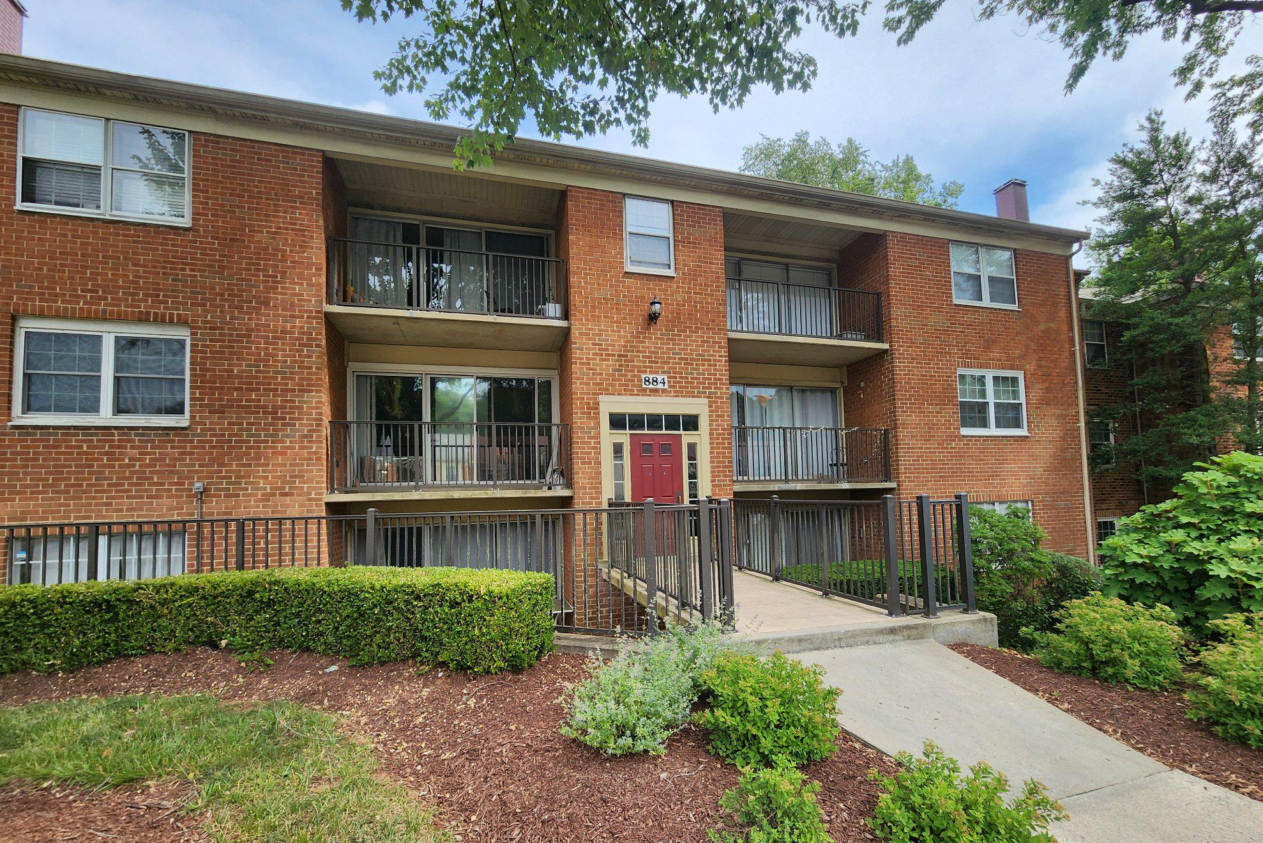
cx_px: 644
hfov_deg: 104.2
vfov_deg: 80.8
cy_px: 477
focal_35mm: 14
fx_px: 491
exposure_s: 1/773
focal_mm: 2.2
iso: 50
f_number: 2.2
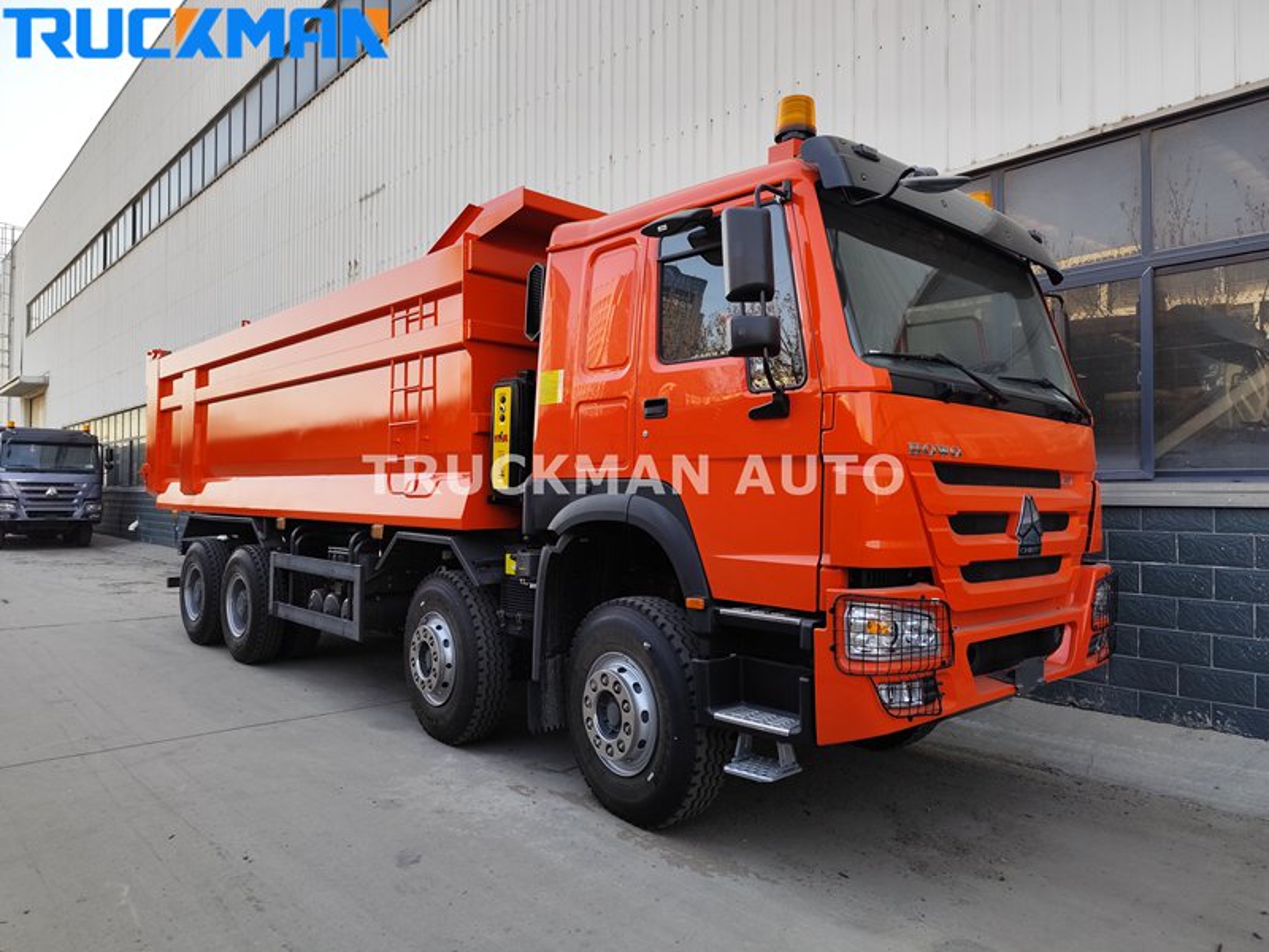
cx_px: 634
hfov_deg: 73.9
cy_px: 476
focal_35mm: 23
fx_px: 843
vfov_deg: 58.9
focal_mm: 6.14
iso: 50
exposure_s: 1/411
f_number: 1.65
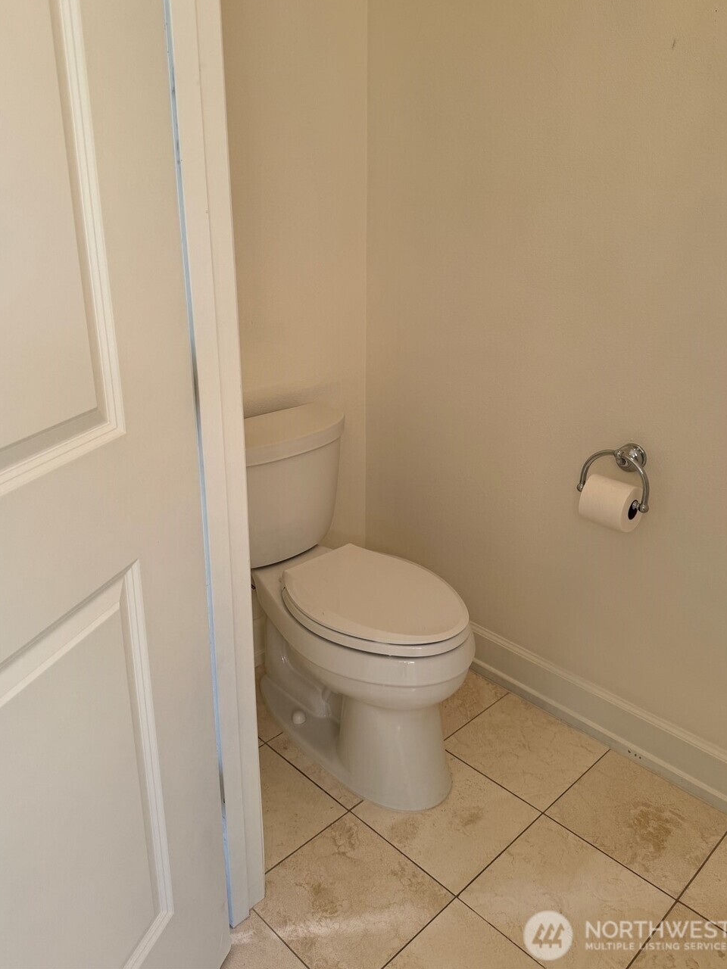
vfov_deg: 65.1
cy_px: 425
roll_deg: +2.1
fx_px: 756
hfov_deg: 51.3
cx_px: 346
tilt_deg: -17.7
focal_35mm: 27
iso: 80
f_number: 1.78
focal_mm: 6.76
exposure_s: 1/120
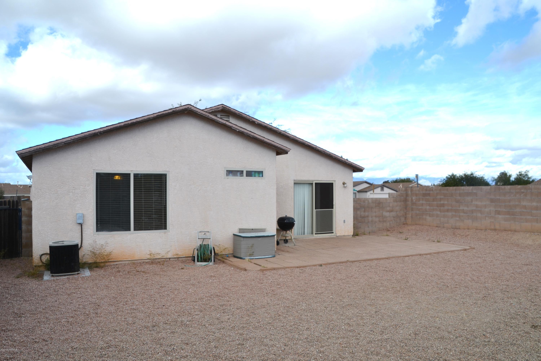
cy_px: 180
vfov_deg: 47.9
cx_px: 270
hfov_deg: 67.4
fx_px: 406
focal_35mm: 27
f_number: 9
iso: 100
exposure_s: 1/320
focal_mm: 18
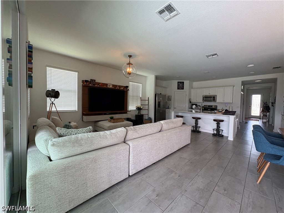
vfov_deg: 85.7
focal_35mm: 14
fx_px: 115
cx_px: 142
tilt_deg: -2.6
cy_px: 106
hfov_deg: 102.1
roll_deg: -0.9
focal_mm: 2.22
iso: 160
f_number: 2.2
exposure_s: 1/120
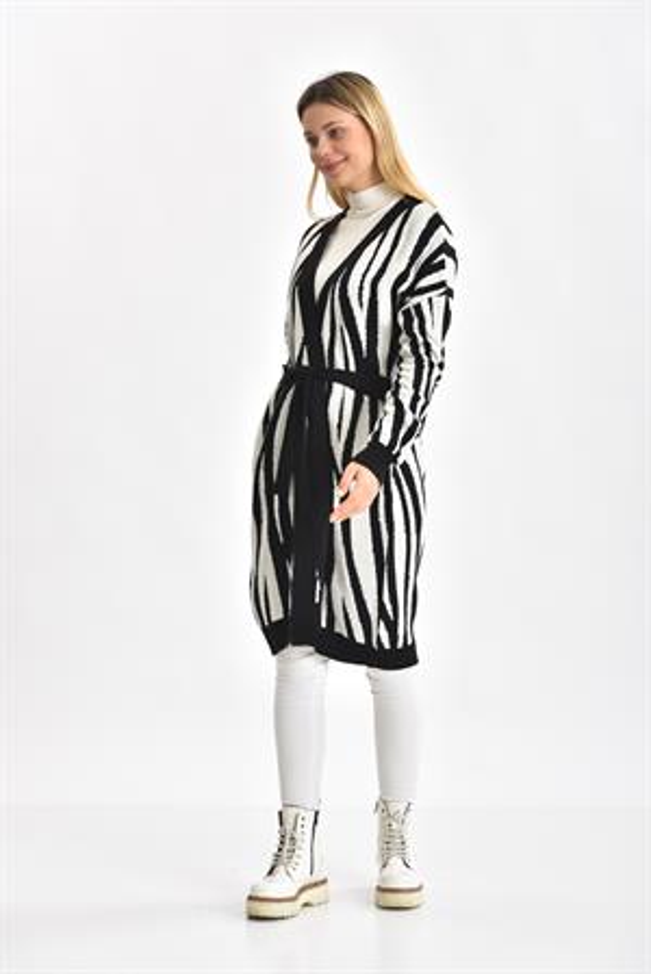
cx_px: 326
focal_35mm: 86
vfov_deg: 23.6
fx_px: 2329
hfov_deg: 15.9
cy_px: 487
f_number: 6.3
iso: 100
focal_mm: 86
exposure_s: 1/160
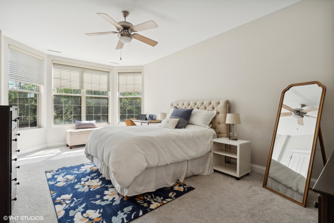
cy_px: 112
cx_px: 167
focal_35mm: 17
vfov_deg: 70.4
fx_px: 158
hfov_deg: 93.3
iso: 320
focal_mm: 17
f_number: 8
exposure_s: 1/50
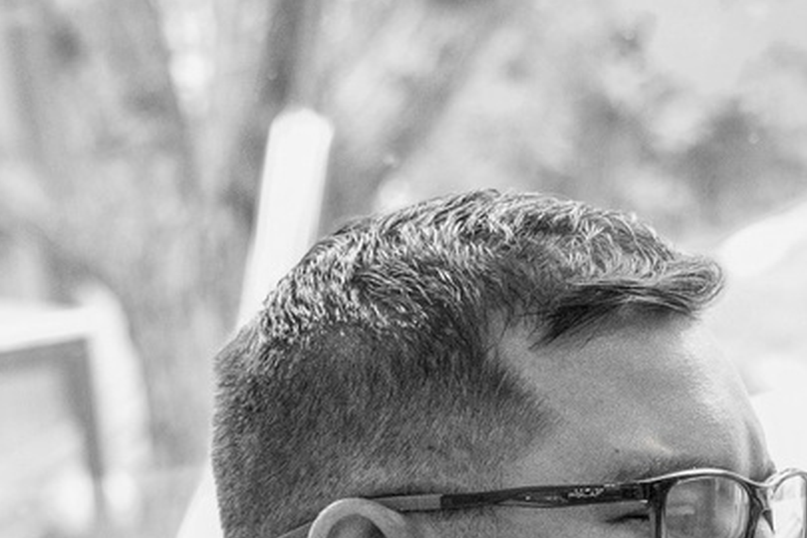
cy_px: 1390
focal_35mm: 234
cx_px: 1371
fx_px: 5245
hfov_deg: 8.5
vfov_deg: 5.6
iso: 1600
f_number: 2.8
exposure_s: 1/160
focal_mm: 37
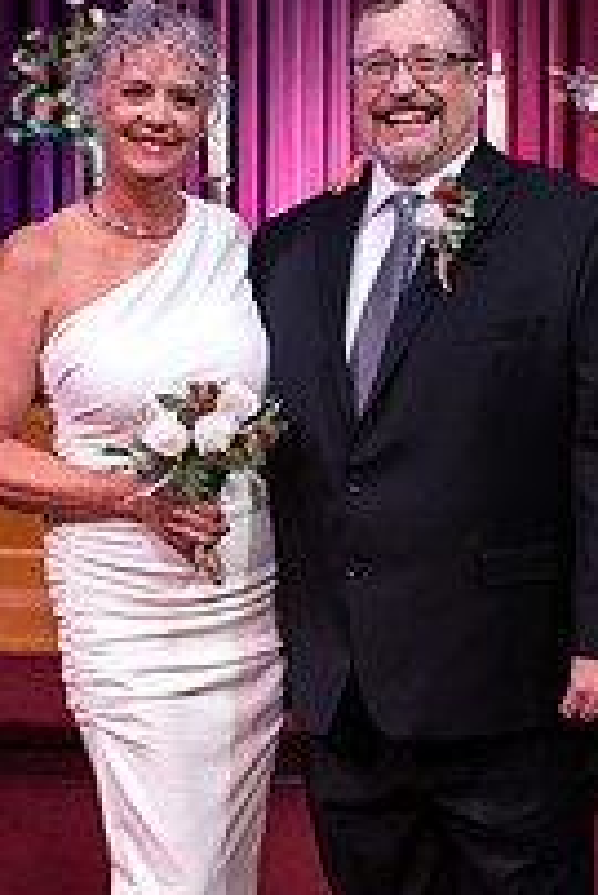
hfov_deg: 17.4
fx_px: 1940
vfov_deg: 26.0
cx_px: 443
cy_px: 487
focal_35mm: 78
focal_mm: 35
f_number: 3.5
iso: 1000
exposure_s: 1/160
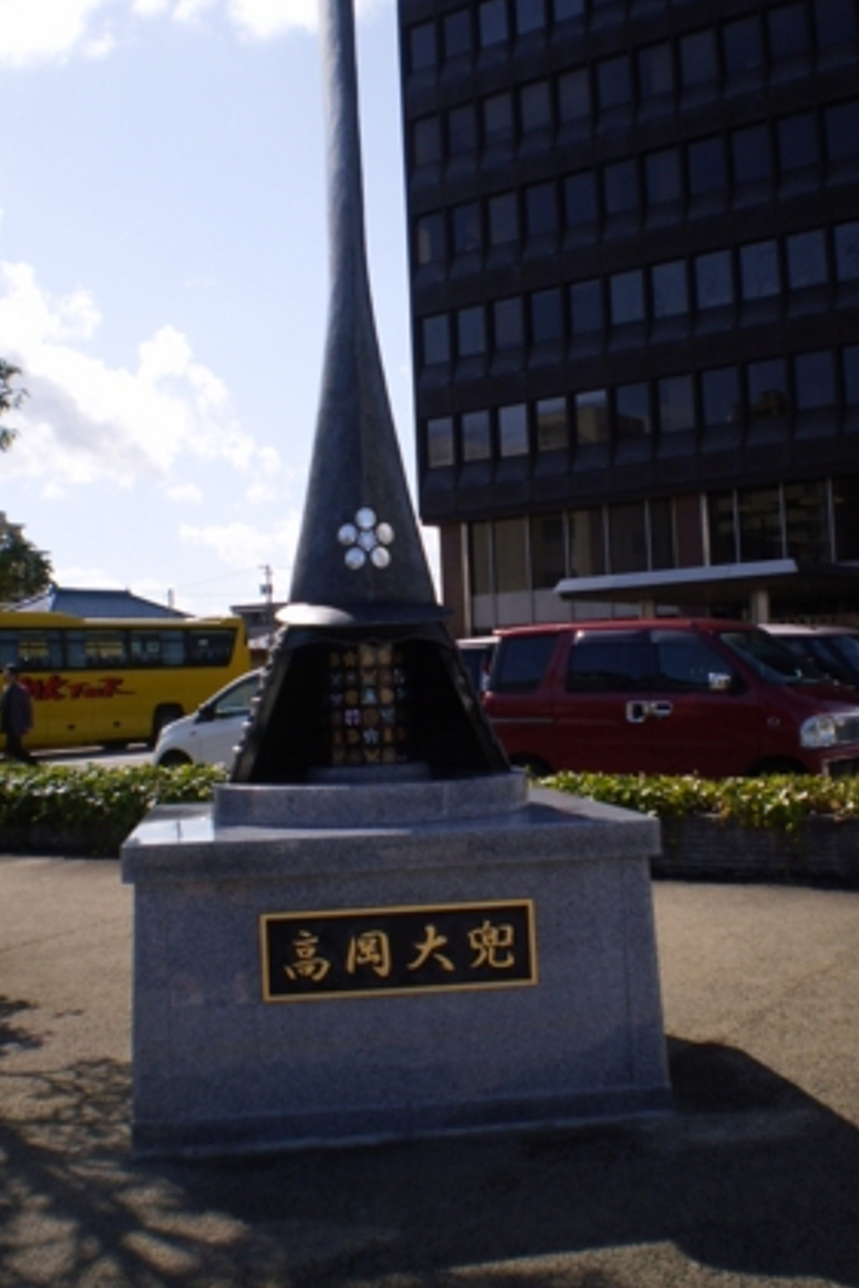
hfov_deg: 33.4
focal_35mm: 40
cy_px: 633
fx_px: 1430
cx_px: 382
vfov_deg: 48.4
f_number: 4.6
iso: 100
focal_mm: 6.3
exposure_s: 1/1000
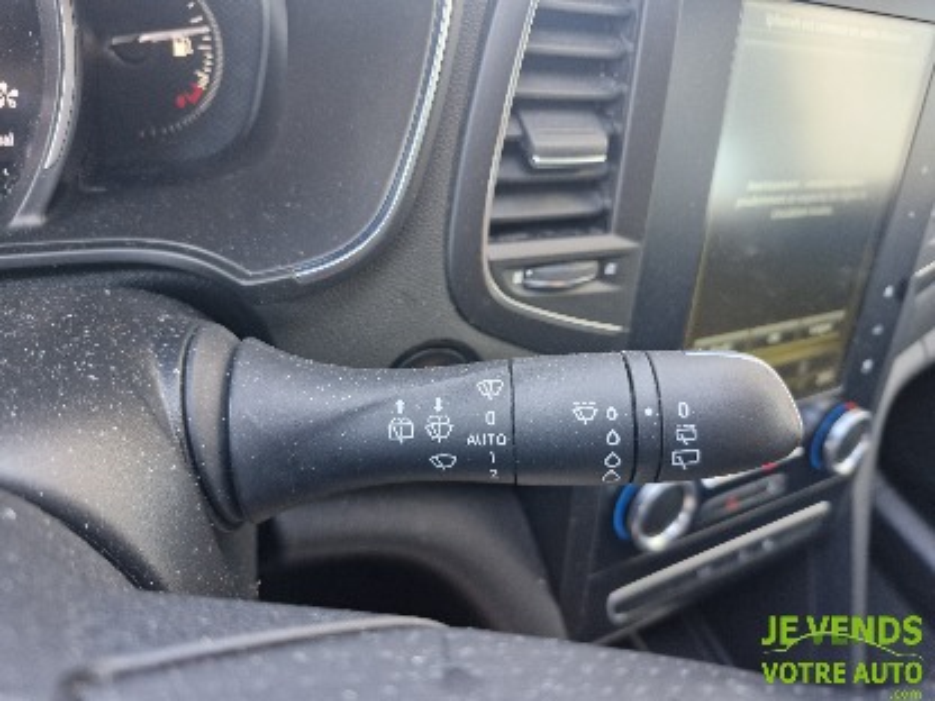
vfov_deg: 58.9
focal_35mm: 23
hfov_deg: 73.9
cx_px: 468
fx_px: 621
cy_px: 350
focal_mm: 5.54
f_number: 1.8
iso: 320
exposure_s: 1/100
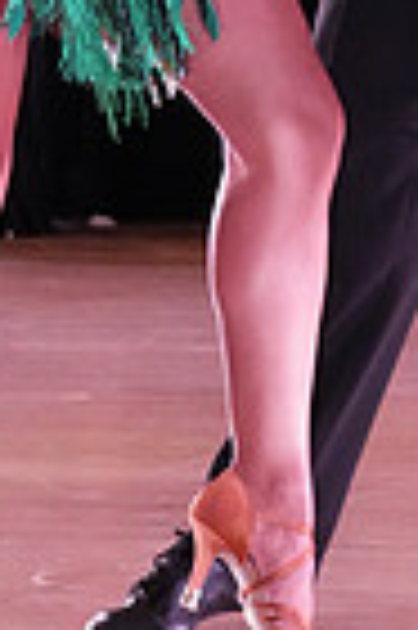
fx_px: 4557
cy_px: -306
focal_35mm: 261
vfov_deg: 7.8
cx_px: 339
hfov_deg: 5.2
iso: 8000
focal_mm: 63
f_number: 7.1
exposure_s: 1/250
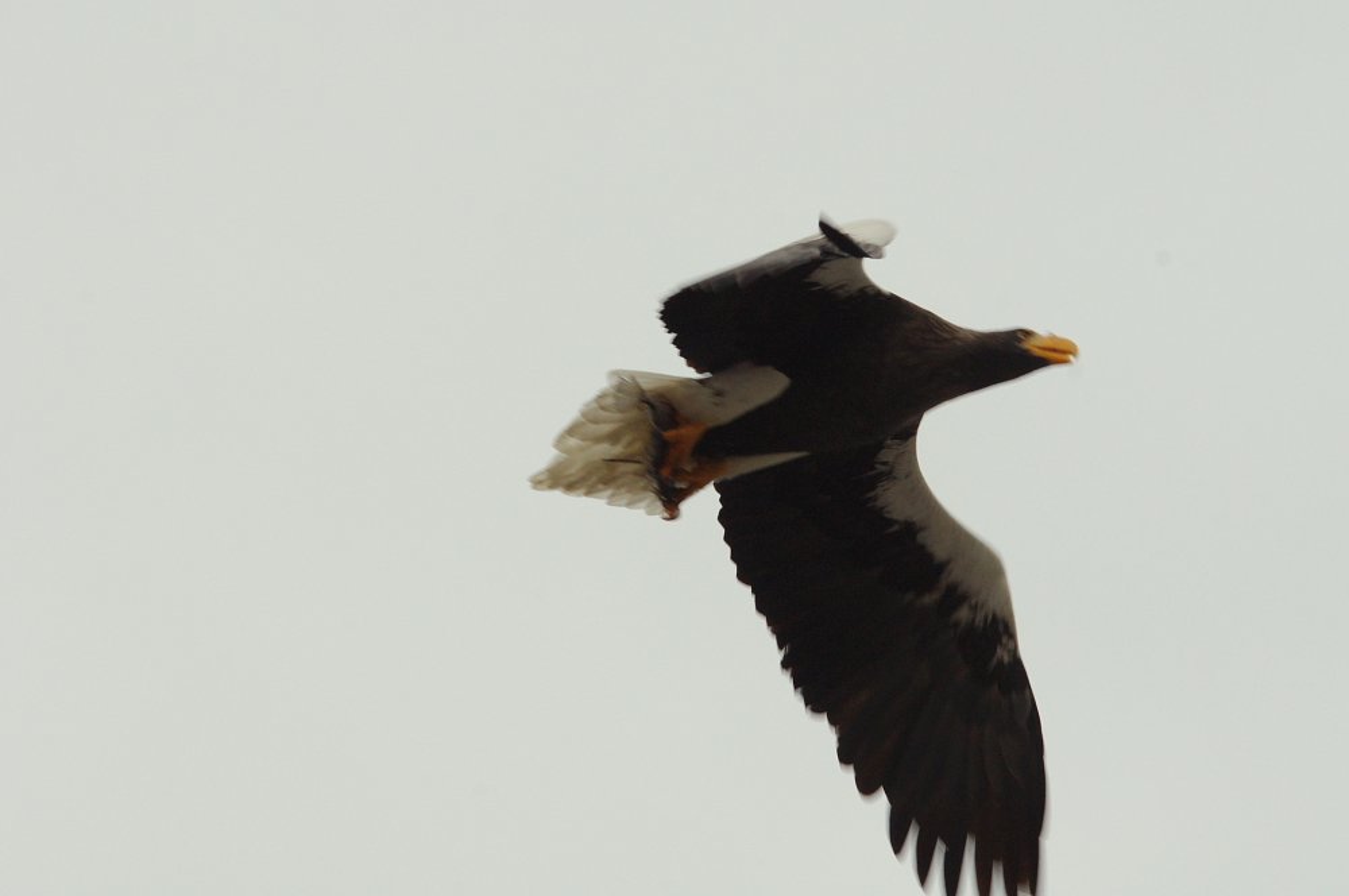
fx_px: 14034
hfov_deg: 5.5
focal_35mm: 375
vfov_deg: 3.7
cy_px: 448
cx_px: 674
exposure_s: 1/160
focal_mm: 250
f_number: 8
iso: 800
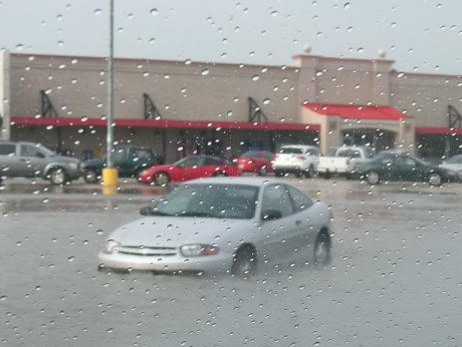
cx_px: 241
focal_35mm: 98
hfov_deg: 20.0
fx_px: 1308
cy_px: 275
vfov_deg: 15.0
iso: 80
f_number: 5.4
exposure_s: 1/389
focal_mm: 7.6
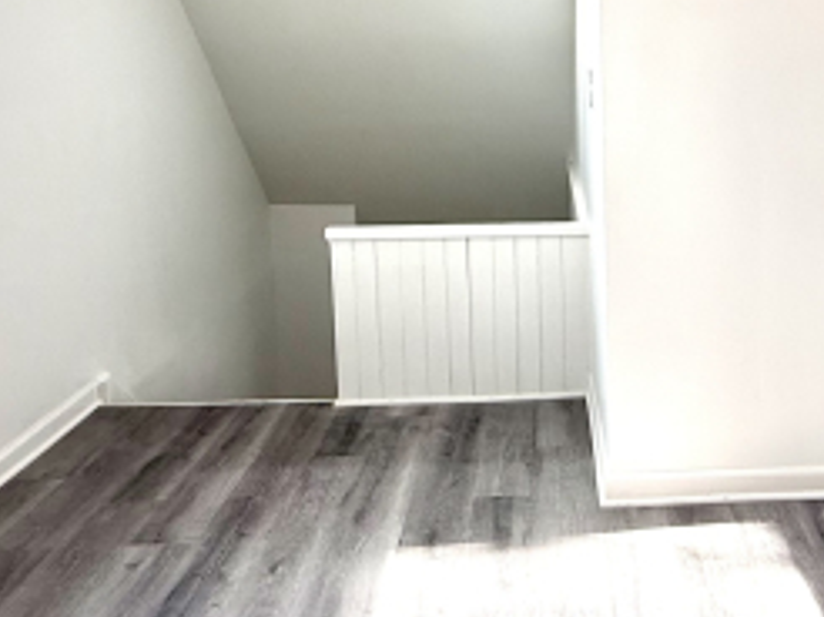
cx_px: 574
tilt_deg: -3.4
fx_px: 904
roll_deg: +1.0
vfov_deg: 36.2
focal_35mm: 38
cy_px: 111
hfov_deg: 47.9
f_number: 2.2
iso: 80
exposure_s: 1/99
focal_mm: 2.22
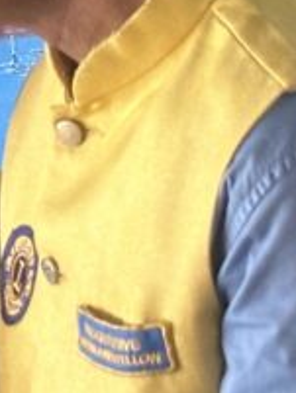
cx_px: -486
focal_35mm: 244
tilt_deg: -7.7
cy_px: 66
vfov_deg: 8.1
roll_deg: +13.3
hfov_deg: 5.8
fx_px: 2779
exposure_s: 1/40
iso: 400
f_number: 1.78
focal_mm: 6.86
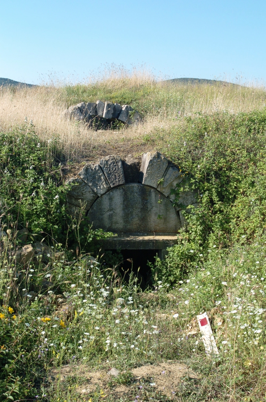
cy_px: 201
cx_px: 133
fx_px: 585
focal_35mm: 52
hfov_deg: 25.6
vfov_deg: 37.9
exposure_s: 1/250
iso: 200
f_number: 8
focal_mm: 35
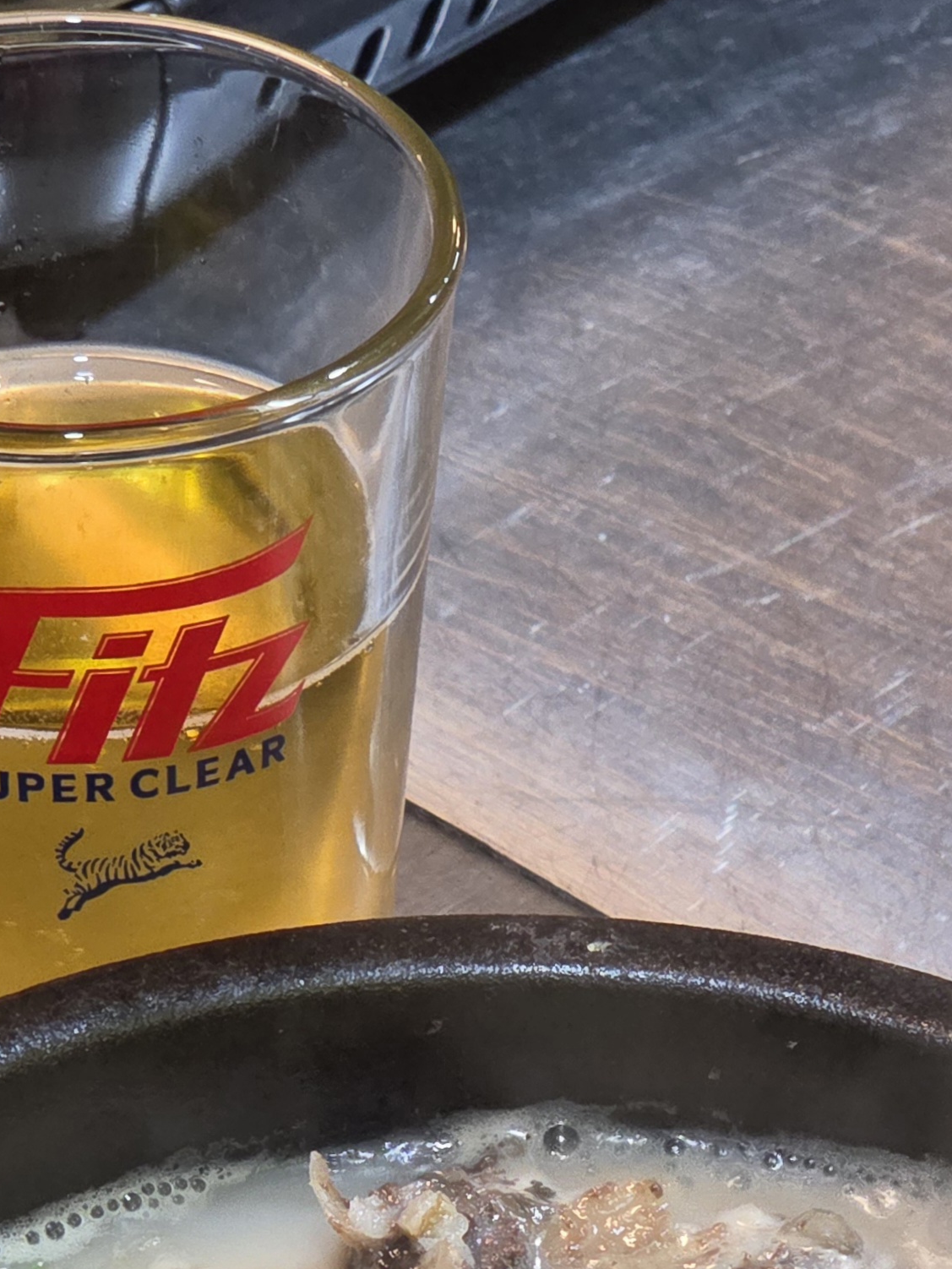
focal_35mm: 182
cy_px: 1304
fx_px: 6672
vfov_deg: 10.8
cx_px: 680
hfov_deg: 8.2
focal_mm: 7
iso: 320
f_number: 2.4
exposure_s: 1/60.2
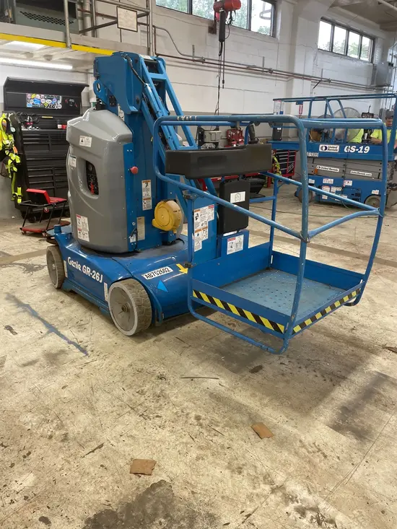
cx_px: 198
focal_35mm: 26
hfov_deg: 53.1
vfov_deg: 67.3
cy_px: 264
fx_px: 397
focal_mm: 4.2
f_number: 1.6
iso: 125
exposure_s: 1/60
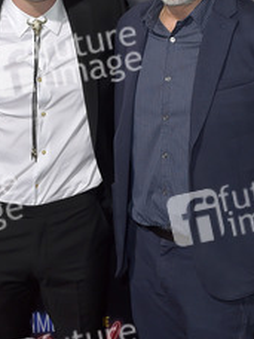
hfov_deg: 27.0
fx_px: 528
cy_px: 137
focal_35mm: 54
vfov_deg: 35.4
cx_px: 109
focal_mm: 32
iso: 250
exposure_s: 1/250
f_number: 6.3
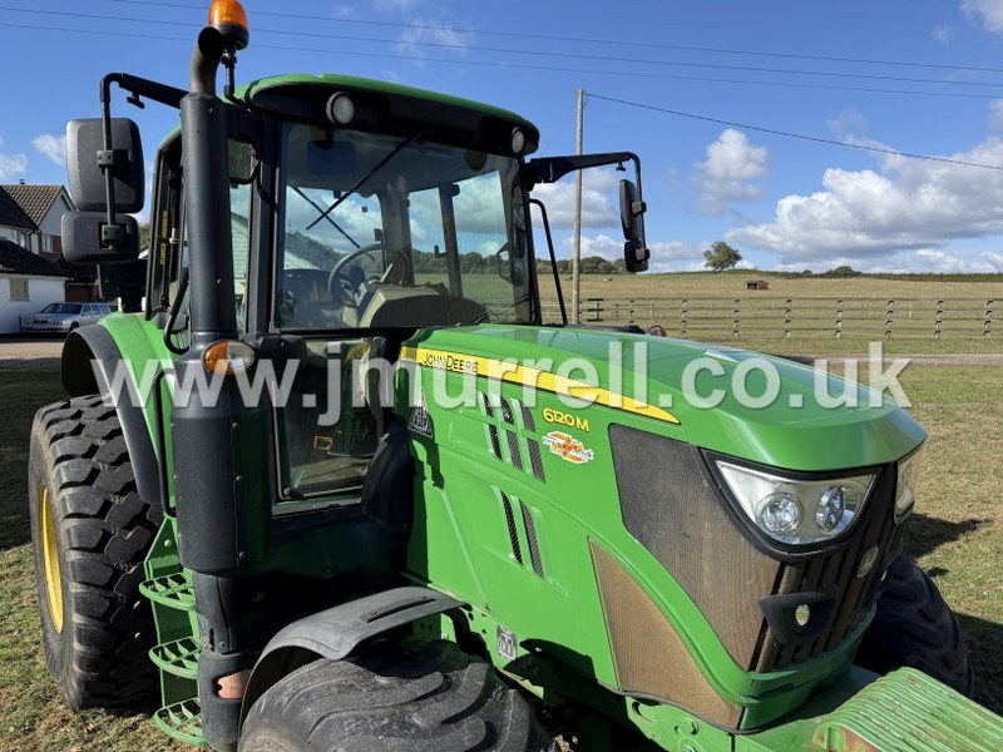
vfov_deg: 56.8
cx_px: 502
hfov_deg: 71.6
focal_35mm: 24
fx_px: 695
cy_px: 376
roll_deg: -0.8
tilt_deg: -5.3
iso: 80
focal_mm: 6.76
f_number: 1.78
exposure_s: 1/3759
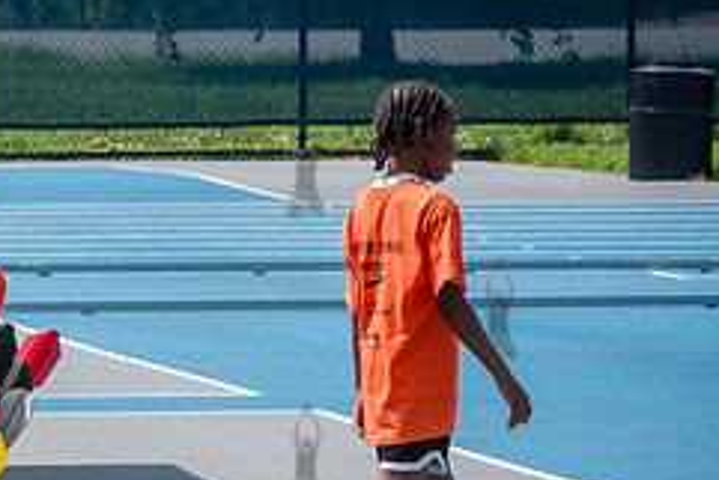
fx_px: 8293
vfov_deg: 3.3
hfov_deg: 4.9
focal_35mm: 415
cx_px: -207
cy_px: 354
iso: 400
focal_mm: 145
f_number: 14
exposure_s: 1/320
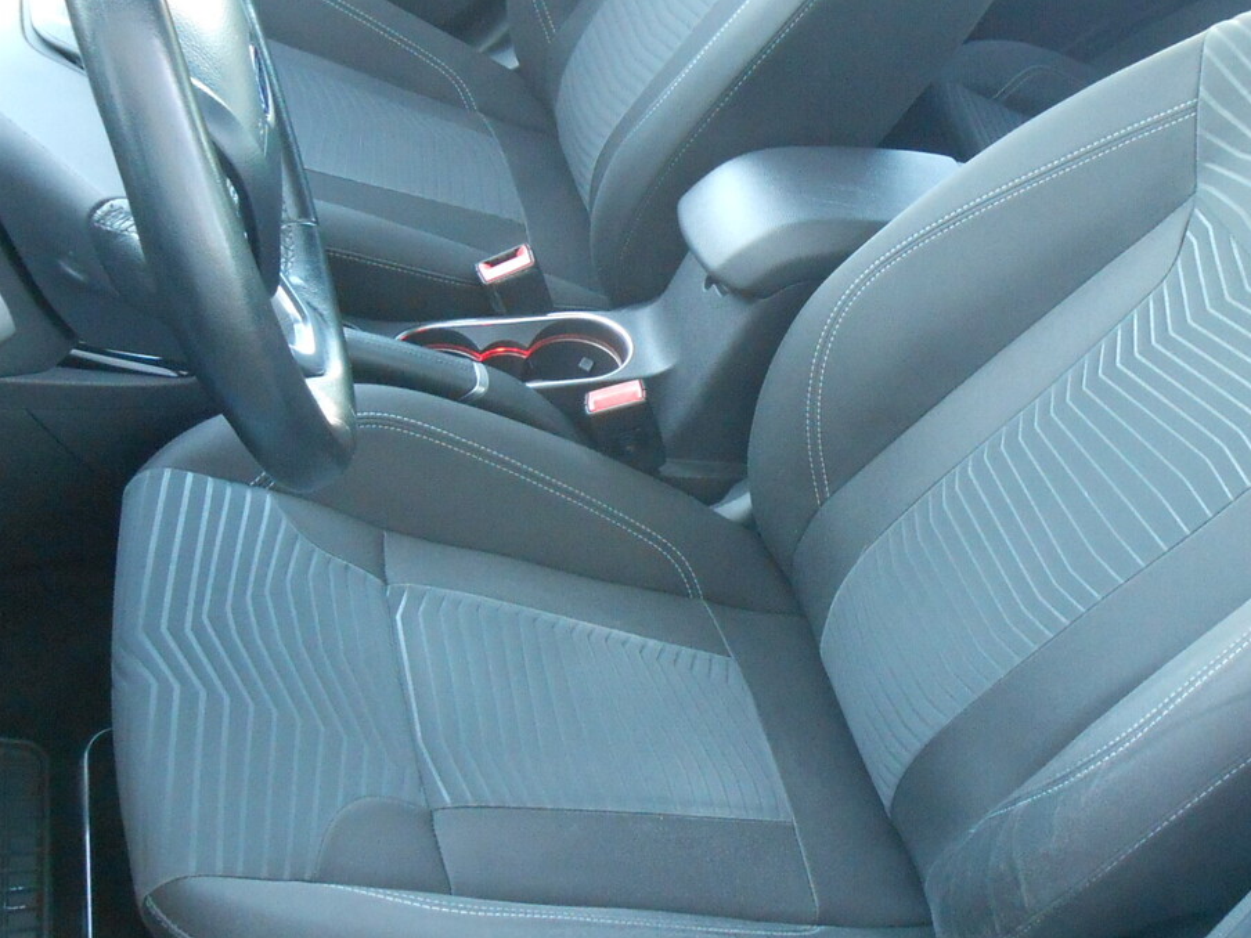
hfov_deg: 41.1
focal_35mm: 46
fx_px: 1662
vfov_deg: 31.5
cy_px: 419
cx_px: 720
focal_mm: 4.6
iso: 400
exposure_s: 1/15
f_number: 3.5
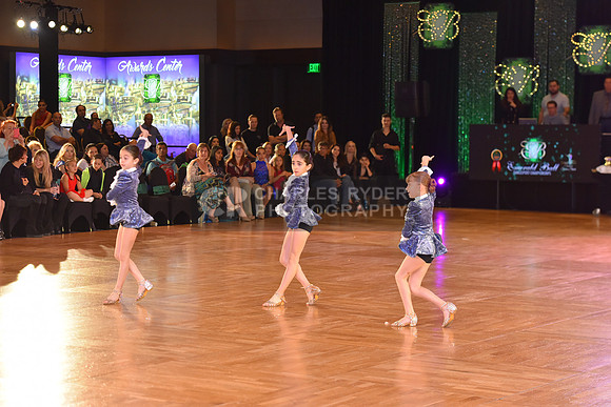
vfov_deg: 15.9
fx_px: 1460
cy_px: 204
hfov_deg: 23.6
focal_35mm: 86
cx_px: 306
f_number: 4.5
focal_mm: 86
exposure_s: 1/250
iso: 2000
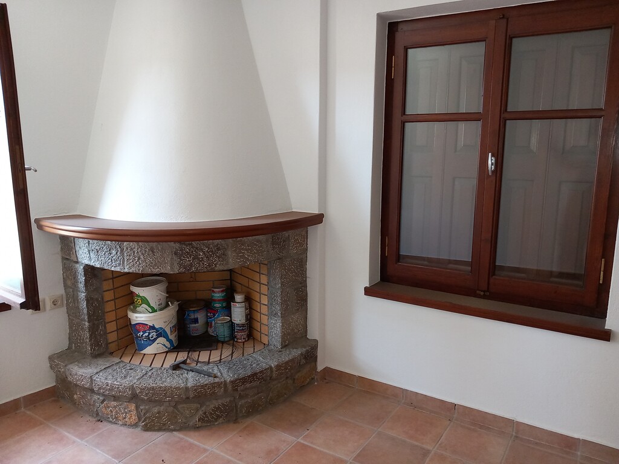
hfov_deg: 65.3
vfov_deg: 51.4
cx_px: 310
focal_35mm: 27
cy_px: 232
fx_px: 483
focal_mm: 4
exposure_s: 1/50
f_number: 1.8
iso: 250
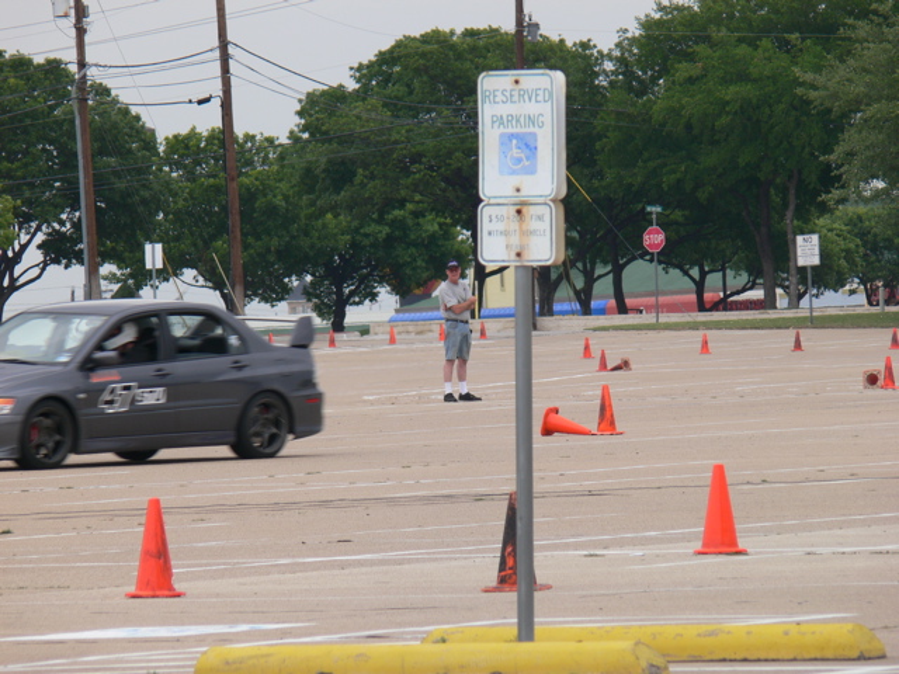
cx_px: 450
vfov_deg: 3.5
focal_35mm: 420
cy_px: 337
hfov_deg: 4.7
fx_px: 10908
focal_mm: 88.8
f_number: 5.6
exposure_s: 1/250
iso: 80
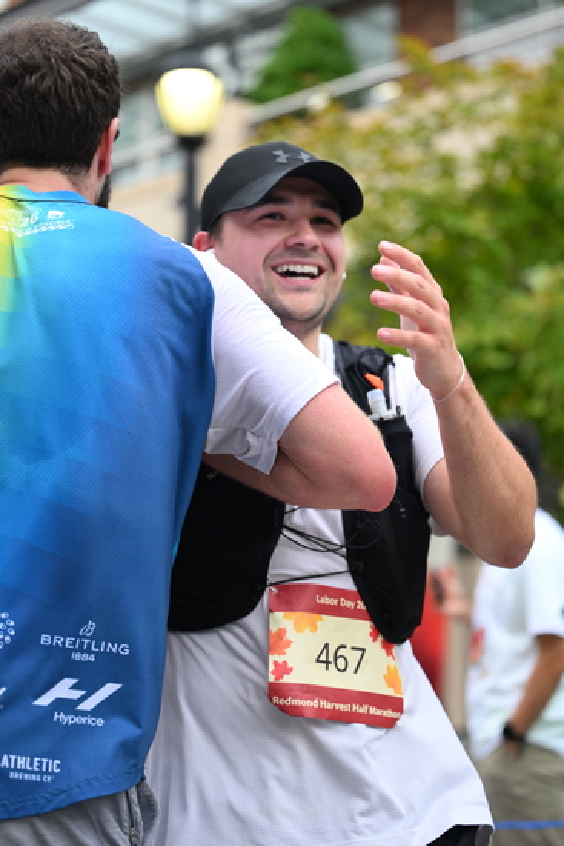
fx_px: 1644
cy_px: 423
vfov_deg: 28.8
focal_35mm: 70
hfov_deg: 19.5
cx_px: 282
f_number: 2.8
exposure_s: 1/2000
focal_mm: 70
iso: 1000
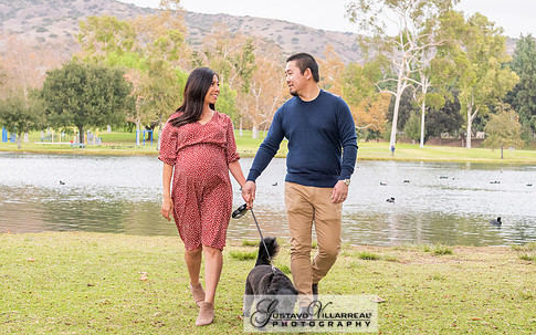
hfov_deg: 26.1
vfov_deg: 16.5
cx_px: 308
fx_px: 1154
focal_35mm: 79
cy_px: 195
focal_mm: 48
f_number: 5
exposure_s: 1/125
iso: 500
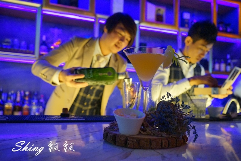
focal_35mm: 30
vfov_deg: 43.6
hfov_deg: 61.9
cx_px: 120
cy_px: 80
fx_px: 201
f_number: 4
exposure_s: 1/30
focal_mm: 30
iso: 5000
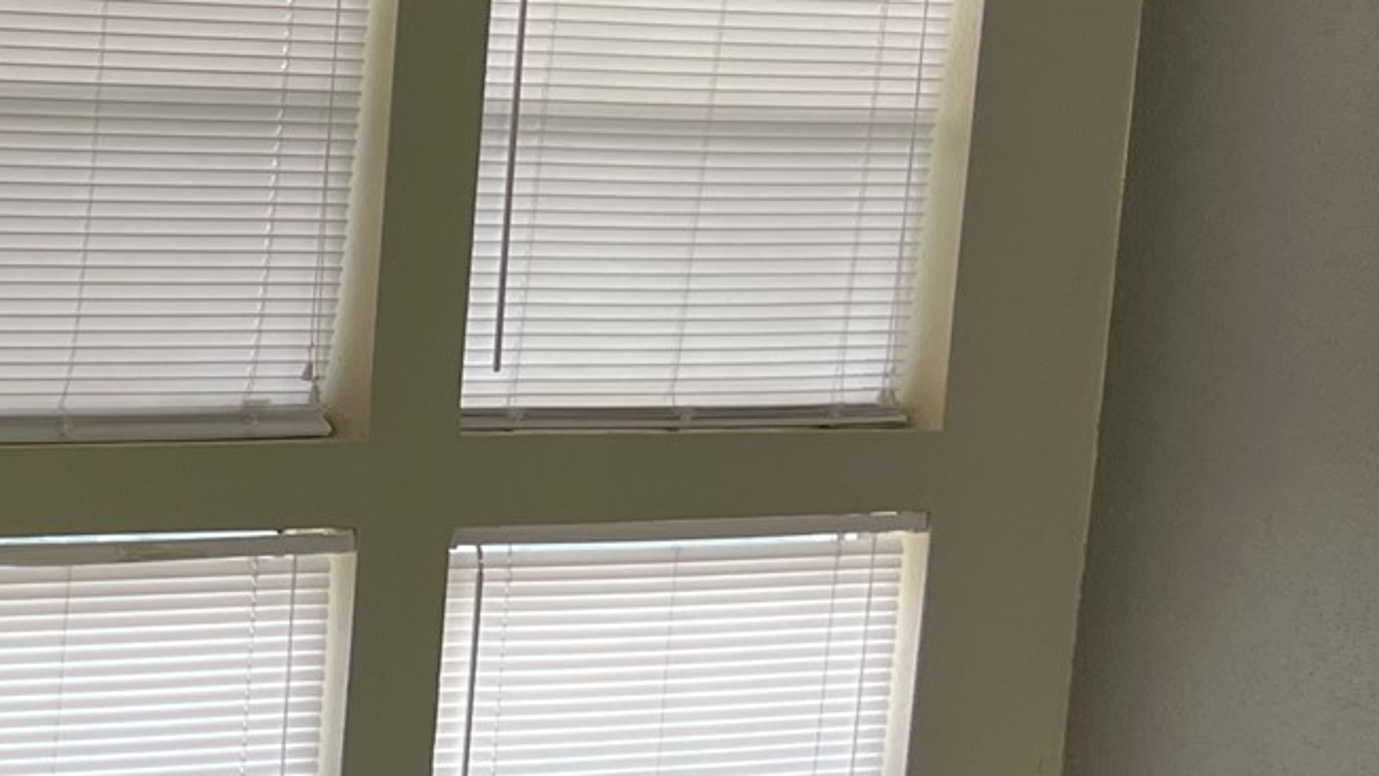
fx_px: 3255
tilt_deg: -10.0
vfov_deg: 13.4
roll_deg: -1.5
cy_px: 782
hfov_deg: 20.2
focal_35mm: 89
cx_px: -755
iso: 125
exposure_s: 1/120
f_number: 1.6
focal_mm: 5.1
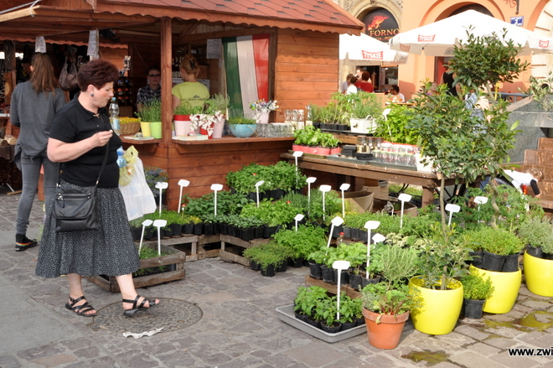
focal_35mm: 40
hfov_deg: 48.5
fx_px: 614
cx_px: 287
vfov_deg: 33.3
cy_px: 149
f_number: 8
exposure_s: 1/200
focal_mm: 22
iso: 200
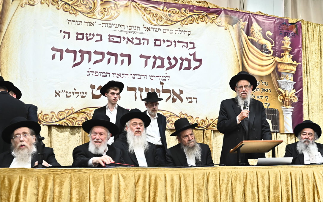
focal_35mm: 42
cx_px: 201
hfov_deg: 46.8
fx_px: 370
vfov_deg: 30.4
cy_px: 123
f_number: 3.5
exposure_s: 1/200
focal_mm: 32
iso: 1600
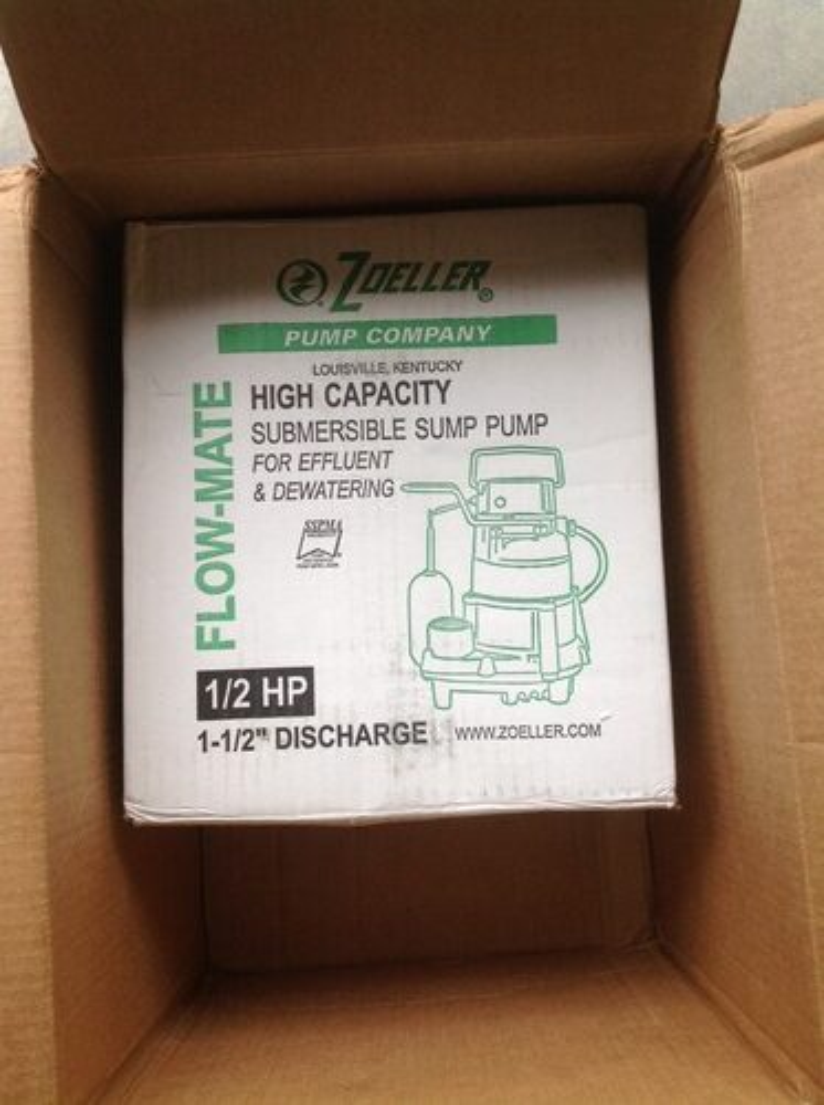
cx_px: 412
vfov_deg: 52.7
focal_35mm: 35
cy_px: 552
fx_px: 1115
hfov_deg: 40.6
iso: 64
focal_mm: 4.28
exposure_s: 1/120
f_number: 2.4
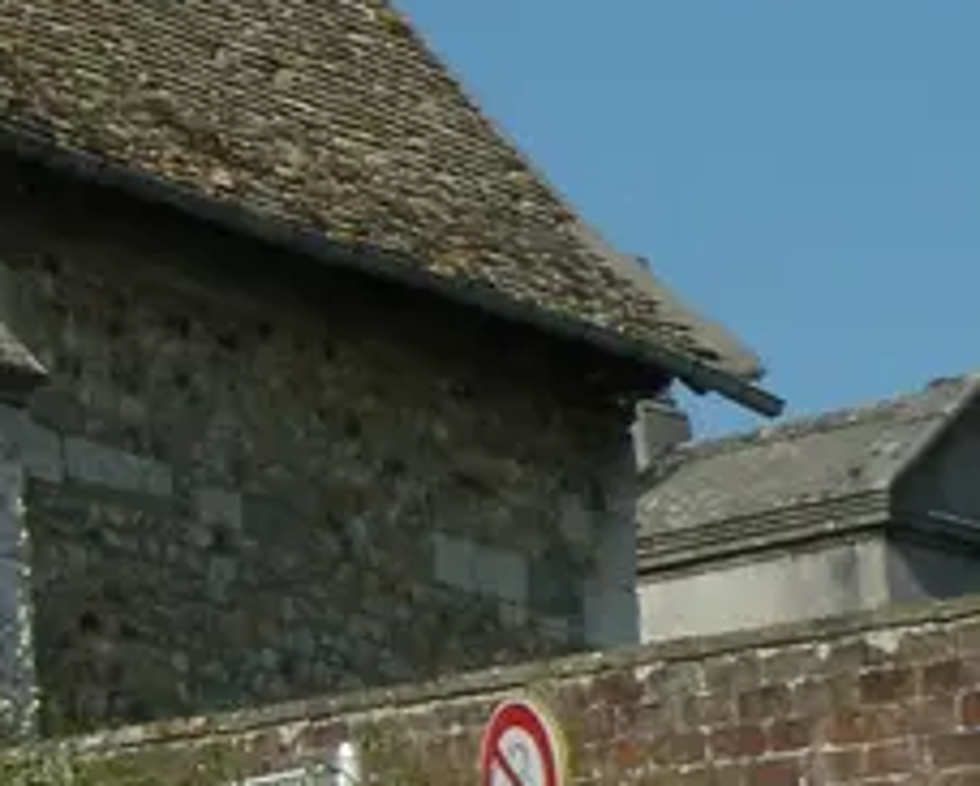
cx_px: -1479
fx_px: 6680
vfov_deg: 6.7
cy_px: 563
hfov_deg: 7.7
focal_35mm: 230
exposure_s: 1/297
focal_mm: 7.4
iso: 64
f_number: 7.1
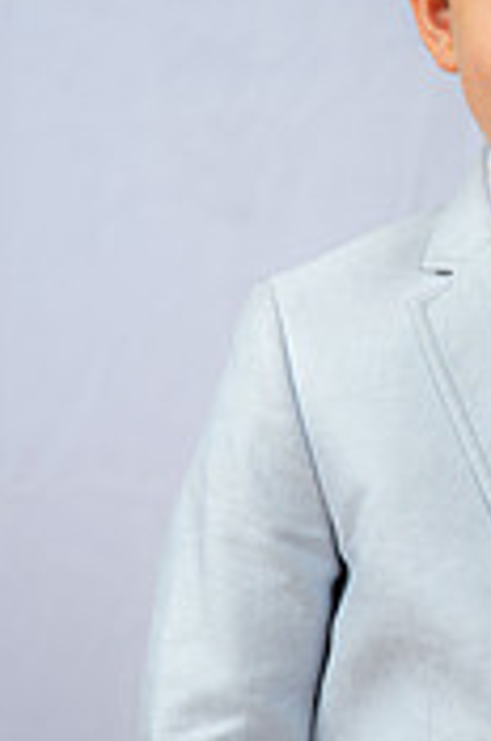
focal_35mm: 206
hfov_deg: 6.6
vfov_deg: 10.0
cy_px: 508
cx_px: 578
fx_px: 4231
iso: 250
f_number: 6.3
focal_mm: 80
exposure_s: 1/200
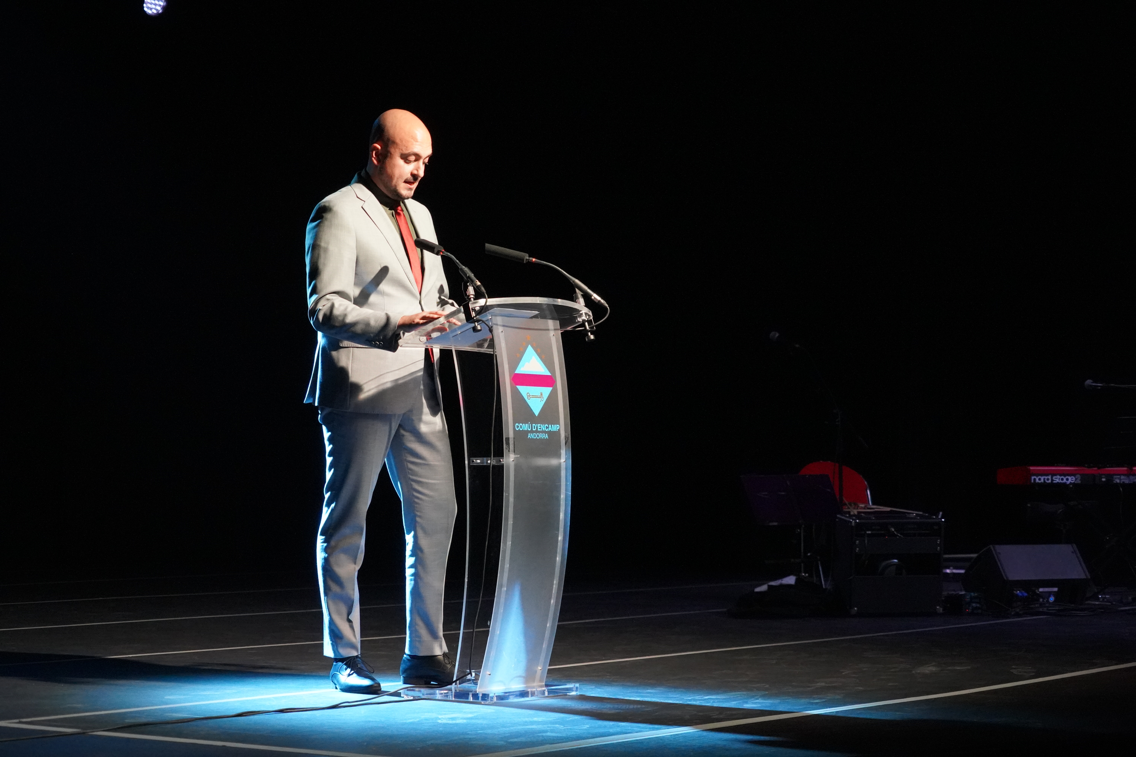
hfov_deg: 27.7
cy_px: 378
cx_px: 568
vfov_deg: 18.7
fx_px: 2303
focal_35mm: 73
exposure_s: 1/80
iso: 10000
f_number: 5.6
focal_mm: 73
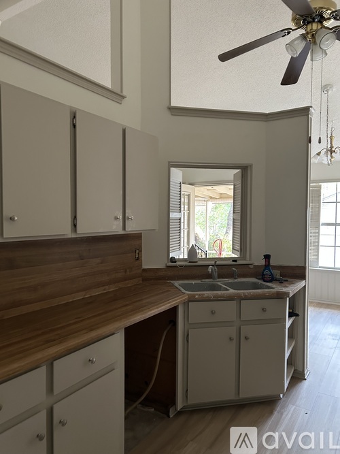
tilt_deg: -1.0
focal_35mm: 26
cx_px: 170
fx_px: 341
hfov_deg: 53.0
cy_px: 227
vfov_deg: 67.3
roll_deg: -0.8
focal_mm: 5.7
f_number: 1.5
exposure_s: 1/40
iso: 400
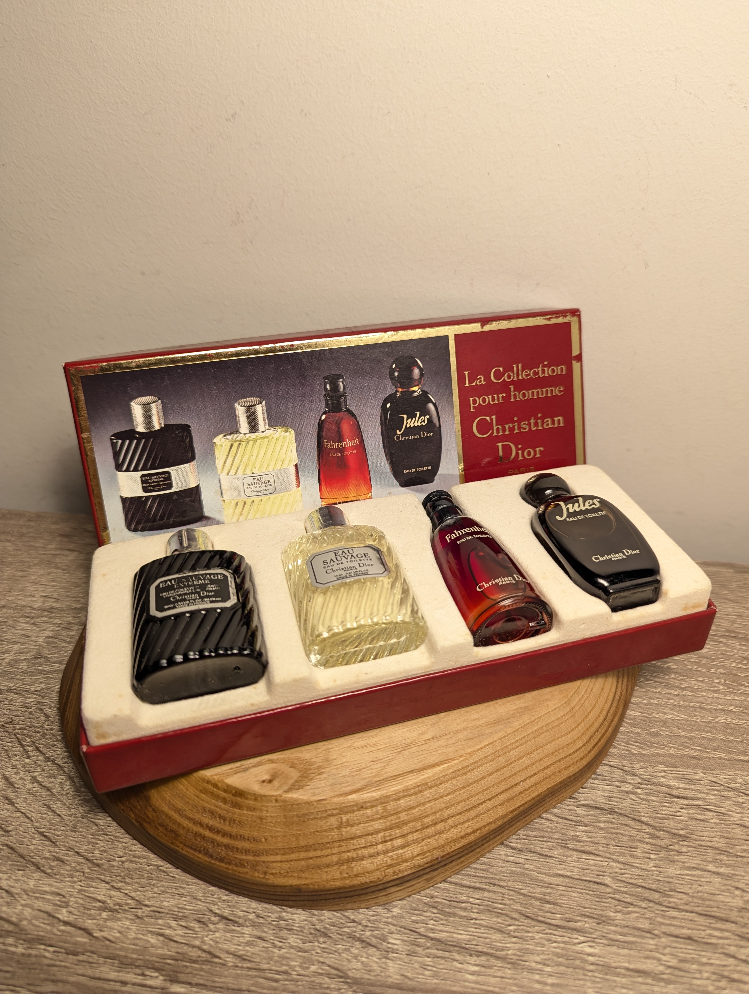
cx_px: 374
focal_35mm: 24
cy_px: 497
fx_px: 691
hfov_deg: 56.9
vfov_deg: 71.5
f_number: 1.85
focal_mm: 6.81
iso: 155
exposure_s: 1/100
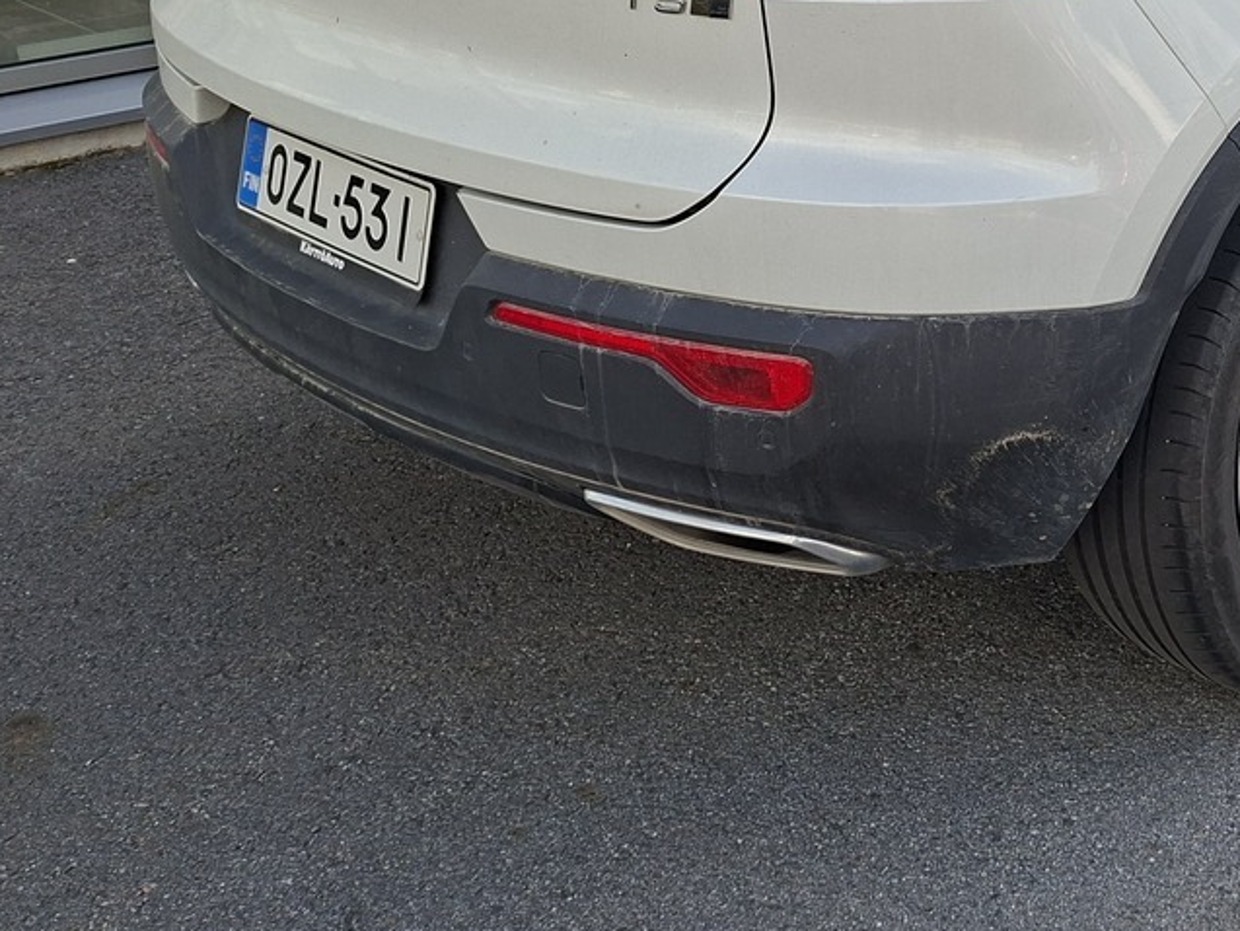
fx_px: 1863
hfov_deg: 34.6
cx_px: 1137
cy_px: 6
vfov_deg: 26.6
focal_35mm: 52
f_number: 1.8
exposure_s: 1/707
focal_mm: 5.54
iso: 40
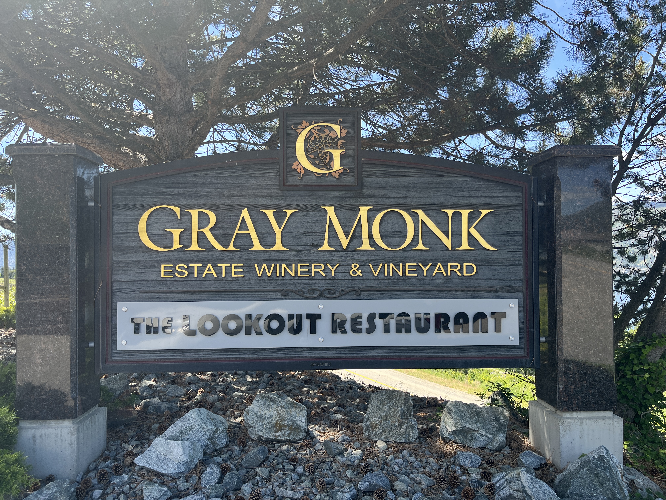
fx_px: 500
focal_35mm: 26
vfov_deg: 53.1
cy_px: 250
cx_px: 333
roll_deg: +1.2
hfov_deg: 67.3
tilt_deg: +1.9
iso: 50
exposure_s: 1/657
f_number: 1.6
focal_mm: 5.1
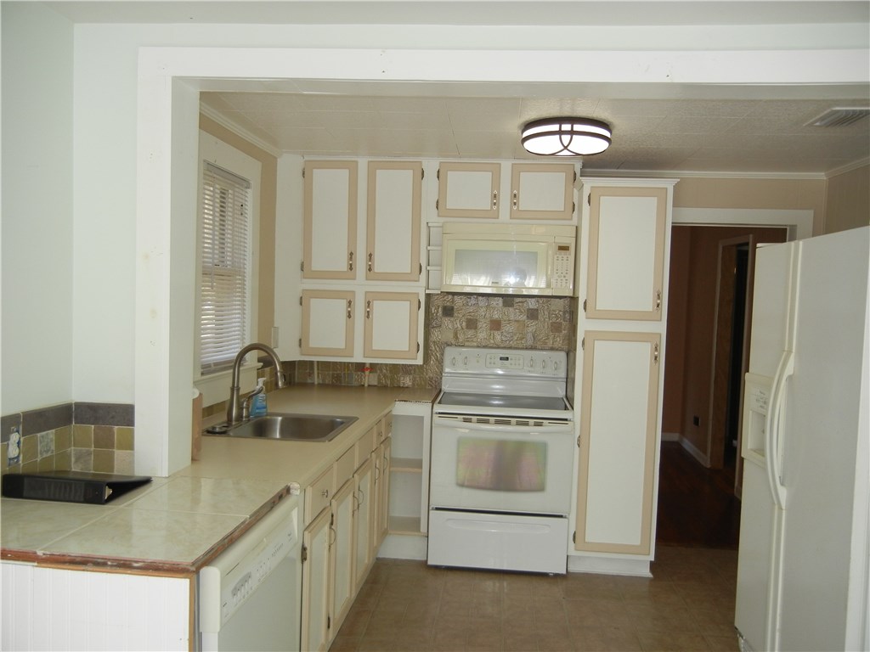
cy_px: 326
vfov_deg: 46.8
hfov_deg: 60.0
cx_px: 435
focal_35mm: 30
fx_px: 754
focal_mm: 5.4
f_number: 3.5
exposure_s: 1/78.7
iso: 160
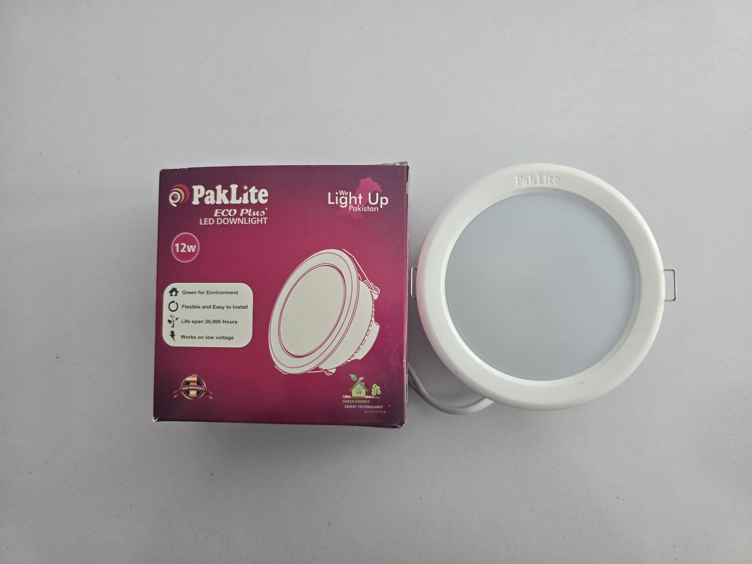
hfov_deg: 73.9
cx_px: 376
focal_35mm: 23
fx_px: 500
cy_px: 282
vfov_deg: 58.9
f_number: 1.7
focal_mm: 6.3
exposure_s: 1/101
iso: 160
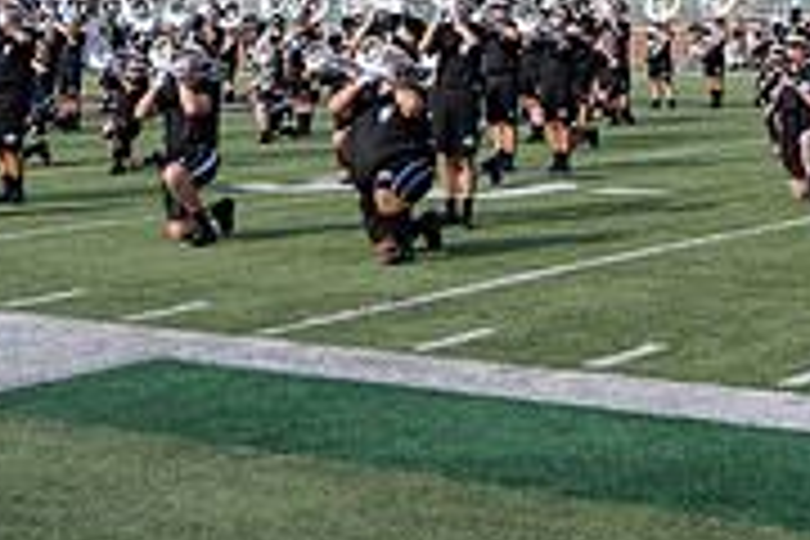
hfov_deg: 23.4
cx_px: 441
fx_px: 1957
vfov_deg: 14.7
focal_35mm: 87
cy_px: -259
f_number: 4
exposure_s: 1/800
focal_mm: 27
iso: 100
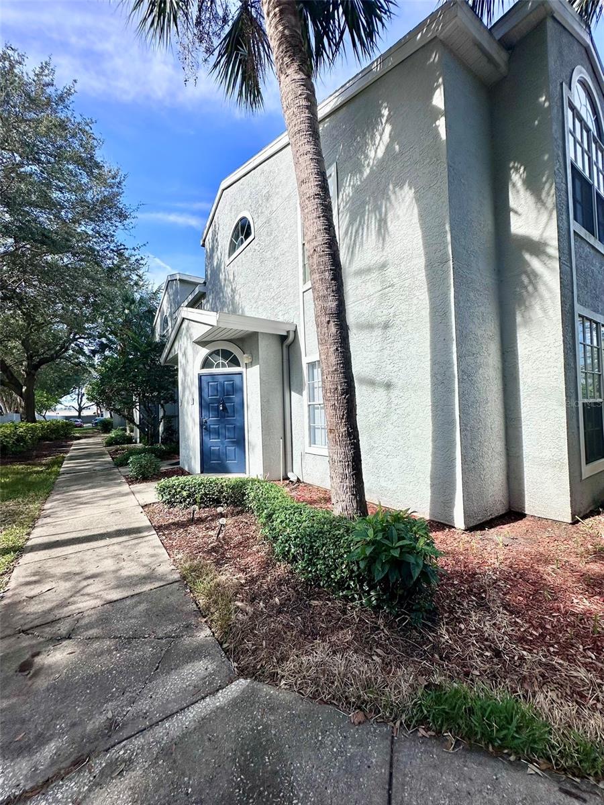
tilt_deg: +1.3
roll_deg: +0.8
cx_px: 302
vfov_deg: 102.1
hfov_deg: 85.7
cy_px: 402
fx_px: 326
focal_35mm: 14
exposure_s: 1/2257
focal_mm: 2.22
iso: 50
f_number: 2.2
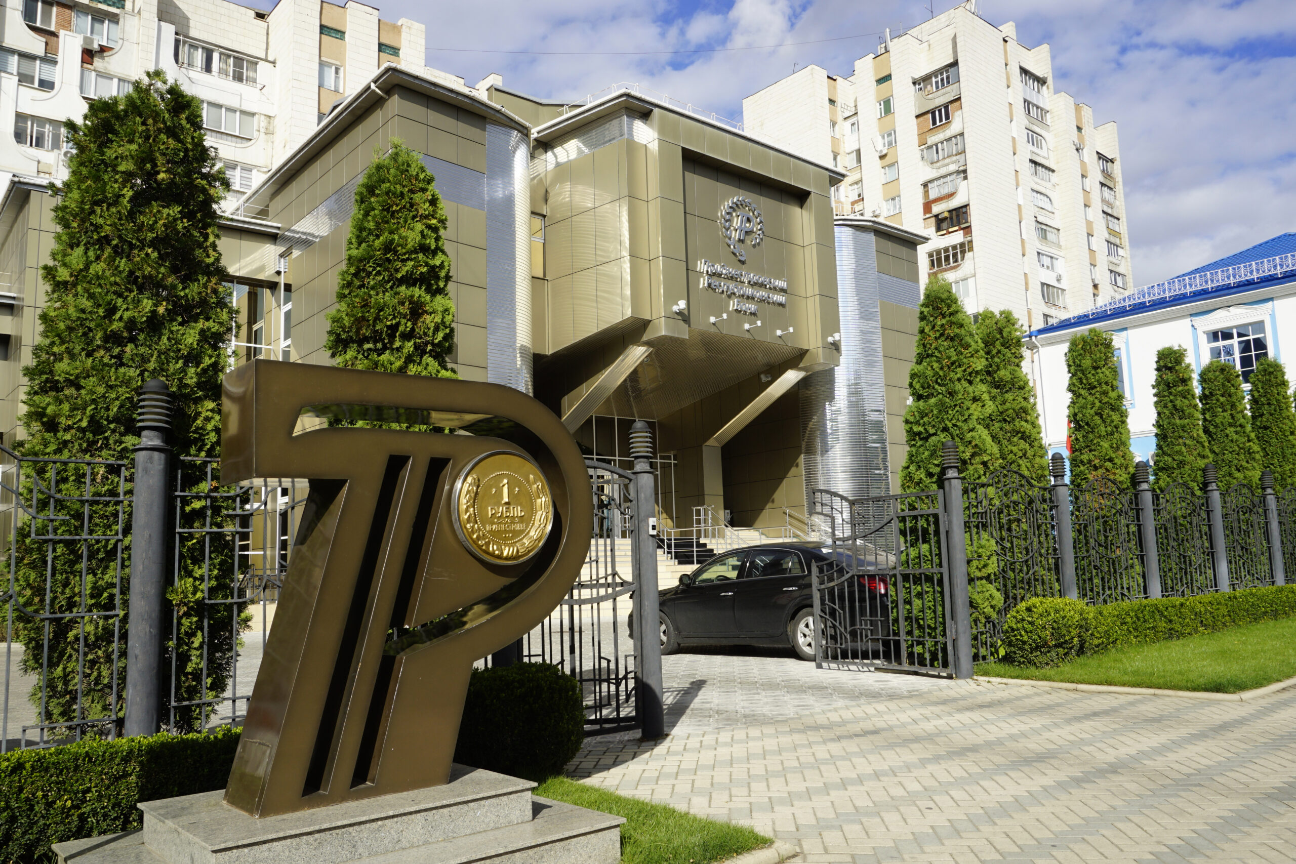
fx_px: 1026
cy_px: 432
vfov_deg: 45.7
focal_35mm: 28
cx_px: 648
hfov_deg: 64.6
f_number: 11
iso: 100
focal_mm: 19
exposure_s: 1/125
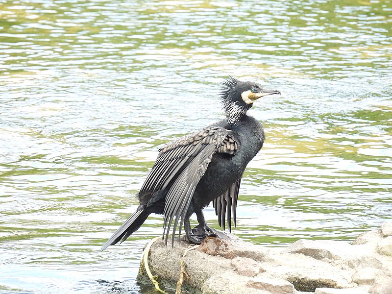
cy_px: 147
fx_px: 12457
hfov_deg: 1.8
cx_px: 196
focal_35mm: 1100
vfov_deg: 1.4
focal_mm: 196
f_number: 5.6
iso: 400
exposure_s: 1/160
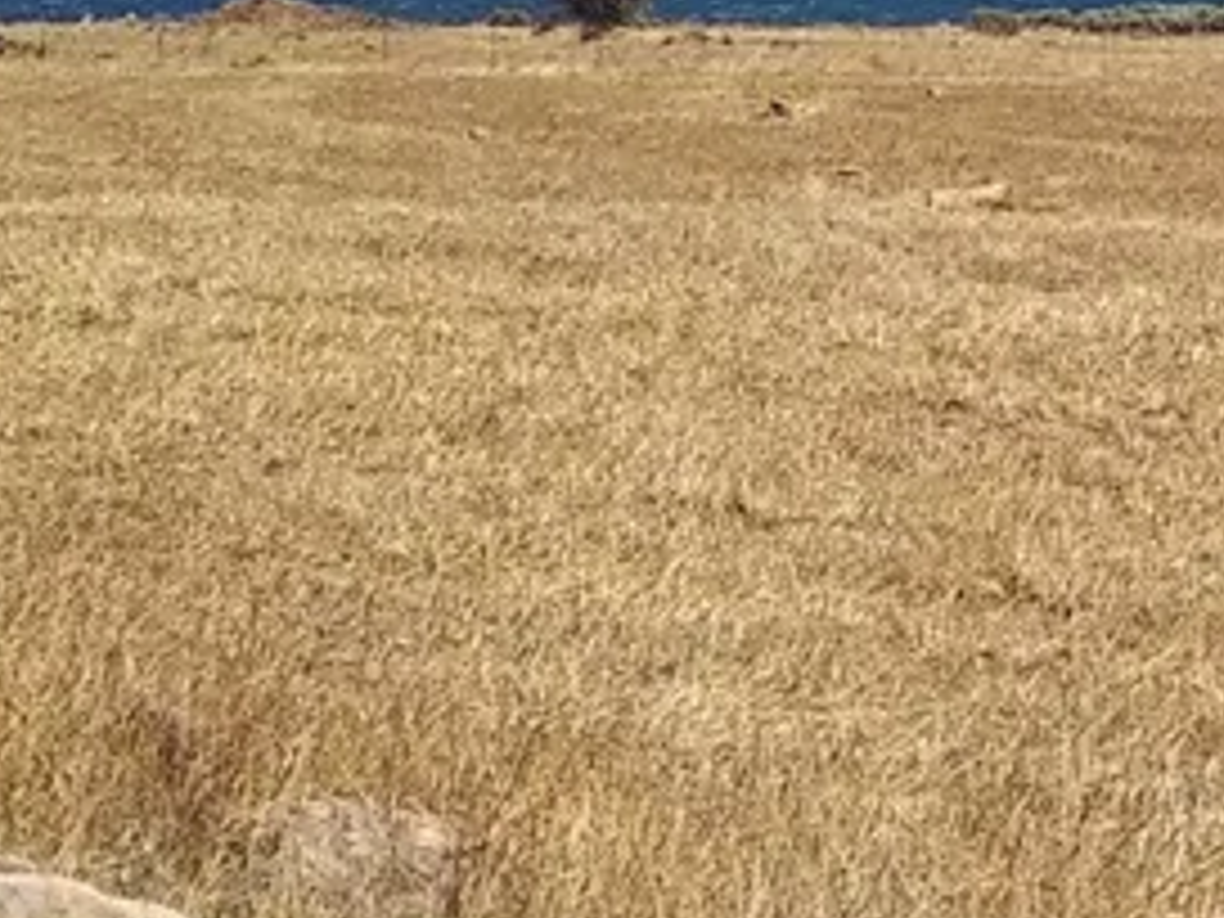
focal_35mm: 134
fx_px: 4738
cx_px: 1930
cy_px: -360
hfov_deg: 13.7
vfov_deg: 10.7
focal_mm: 3.81
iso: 100
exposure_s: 1/1141
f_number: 2.2
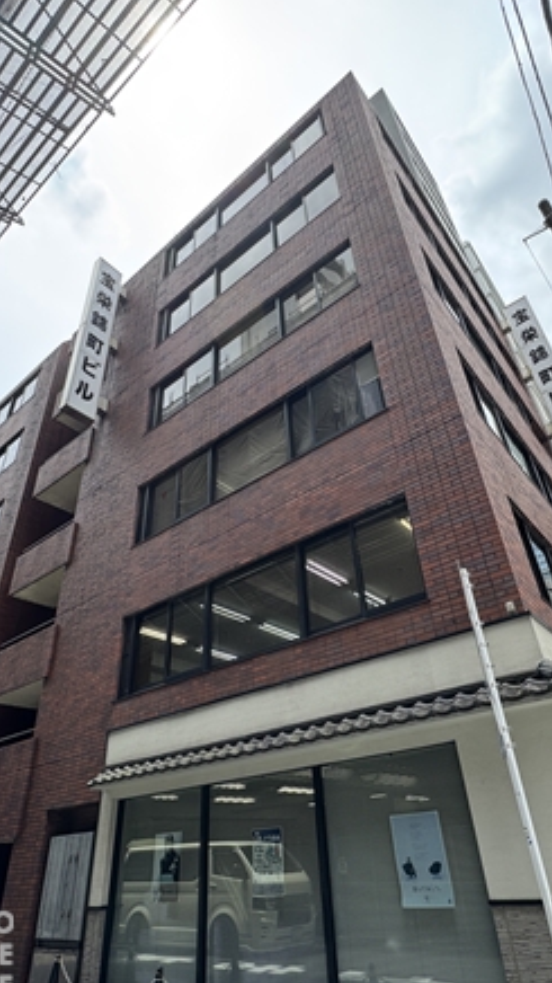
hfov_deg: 53.6
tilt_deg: +33.5
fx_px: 547
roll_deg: +4.0
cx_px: 284
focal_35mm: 21
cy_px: 498
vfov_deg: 83.9
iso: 40
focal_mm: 2.22
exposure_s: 1/388
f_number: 2.2
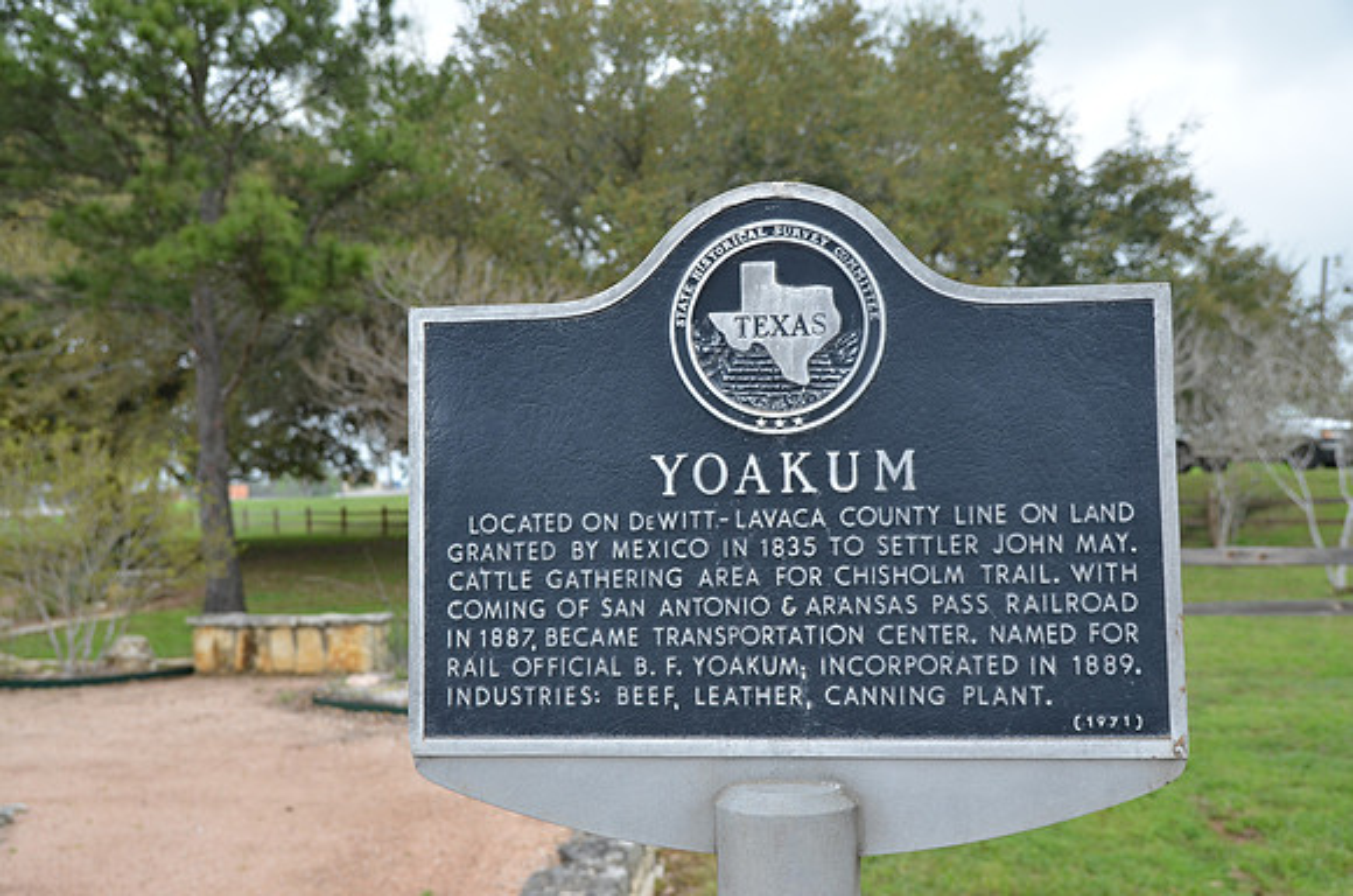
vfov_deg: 34.1
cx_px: 676
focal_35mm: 39
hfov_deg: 49.6
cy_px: 448
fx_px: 1463
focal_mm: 26
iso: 250
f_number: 5.6
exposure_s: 1/125
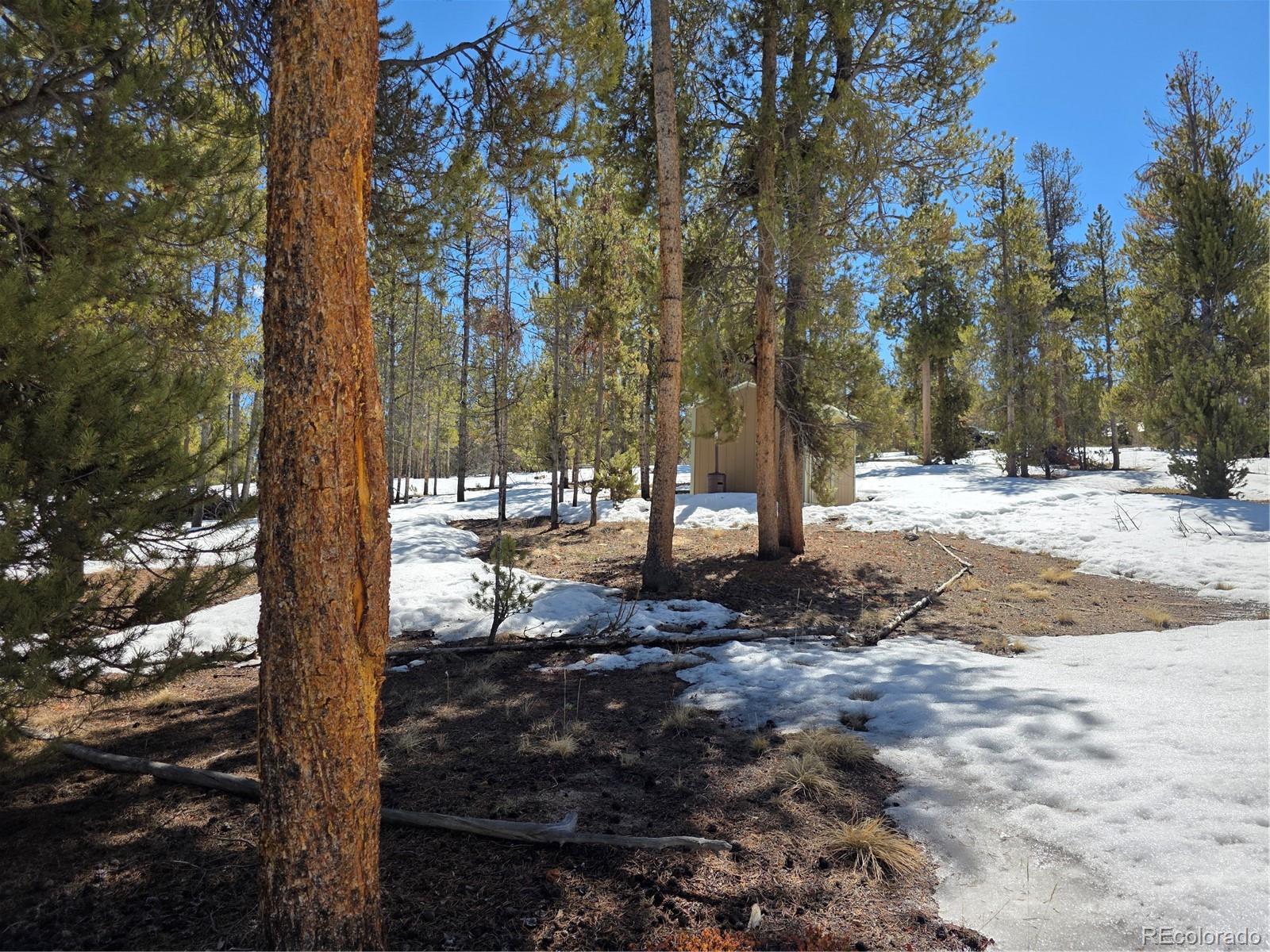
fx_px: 844
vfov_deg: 58.9
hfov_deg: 73.9
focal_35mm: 23
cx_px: 635
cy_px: 476
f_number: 1.7
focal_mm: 6.3
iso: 80
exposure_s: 1/5296
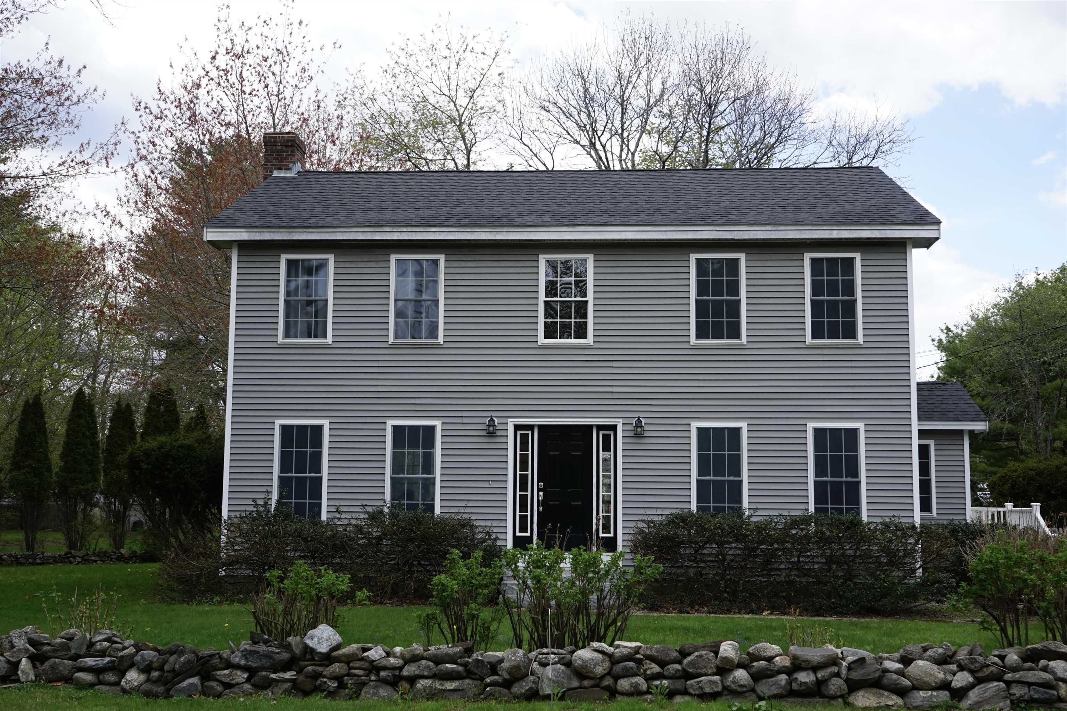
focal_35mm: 35
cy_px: 356
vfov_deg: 37.9
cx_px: 534
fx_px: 1037
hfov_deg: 54.4
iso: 100
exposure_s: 1/100
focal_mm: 35
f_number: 9
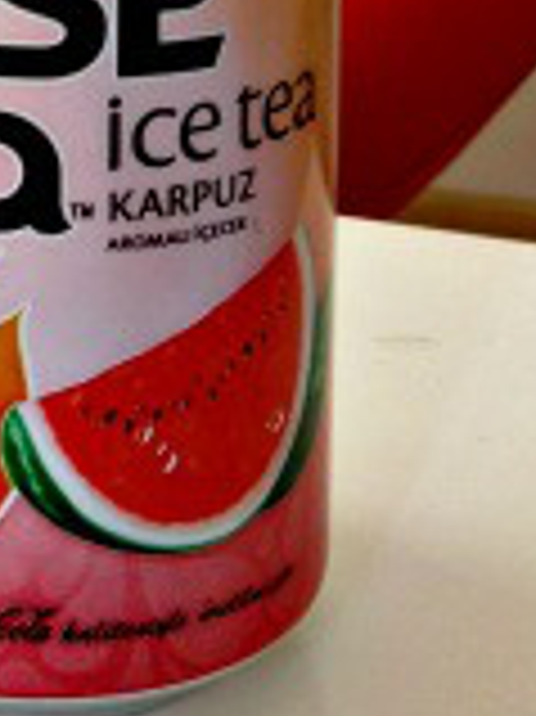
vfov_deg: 13.7
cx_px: -311
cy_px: -482
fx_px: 2729
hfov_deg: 10.7
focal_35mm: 132
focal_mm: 4.28
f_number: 2.4
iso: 80
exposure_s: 1/20
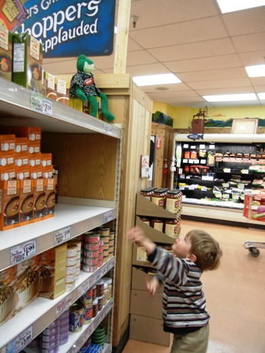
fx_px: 306
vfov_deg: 60.0
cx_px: 132
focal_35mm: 30
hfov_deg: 46.8
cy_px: 176
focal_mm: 5.4
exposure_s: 1/30
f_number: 3.5
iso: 214
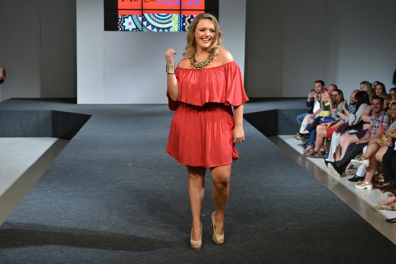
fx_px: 616
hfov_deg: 35.6
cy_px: 132
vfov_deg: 24.2
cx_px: 198
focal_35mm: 56
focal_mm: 56
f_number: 4.5
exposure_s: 1/160
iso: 800
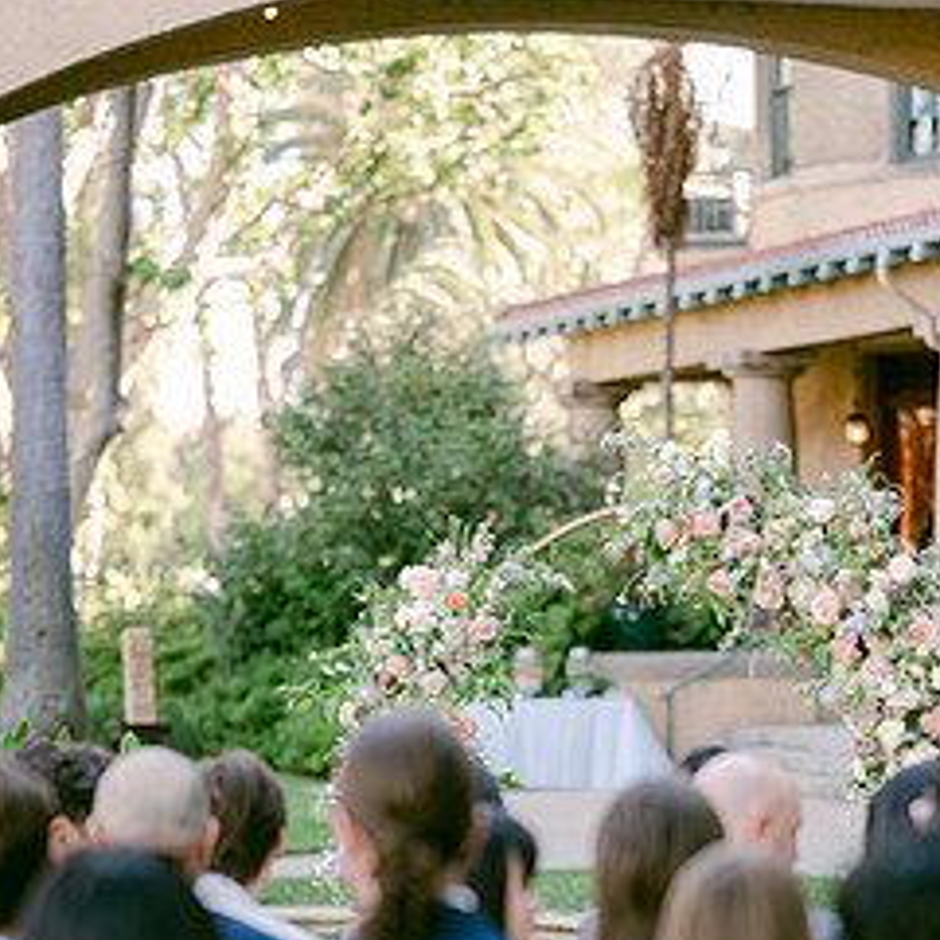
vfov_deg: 12.8
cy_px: 815
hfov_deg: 12.9
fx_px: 4148
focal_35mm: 135
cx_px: 573
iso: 80
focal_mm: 85
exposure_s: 1/320
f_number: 1.8
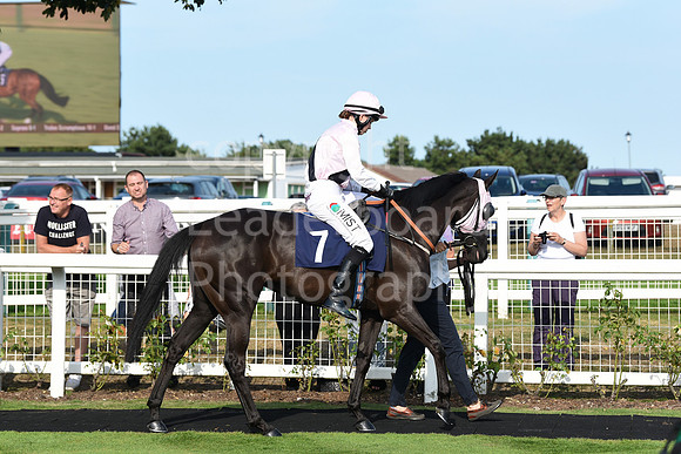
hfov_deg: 17.1
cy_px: 227
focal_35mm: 120
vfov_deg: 11.4
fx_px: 2270
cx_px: 340
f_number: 5.6
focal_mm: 120
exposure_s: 1/1250
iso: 400
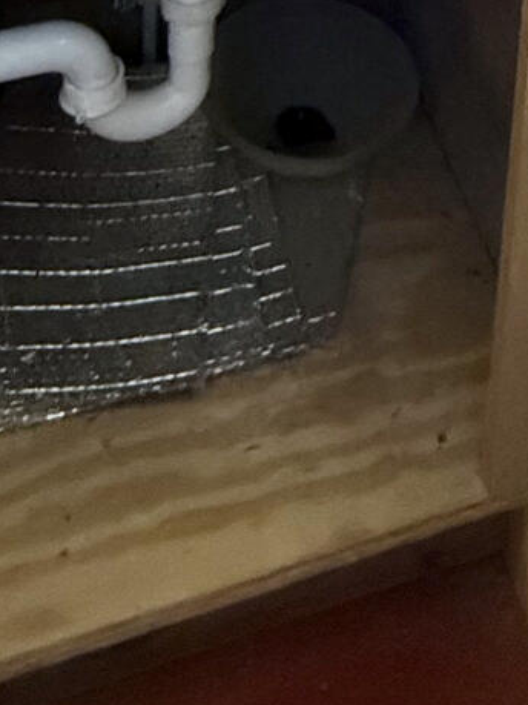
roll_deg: -5.0
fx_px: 1241
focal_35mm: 61
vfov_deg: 18.9
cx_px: 450
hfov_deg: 23.5
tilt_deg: -5.0
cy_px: -716
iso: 800
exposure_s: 1/60
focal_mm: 2.22
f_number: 2.2
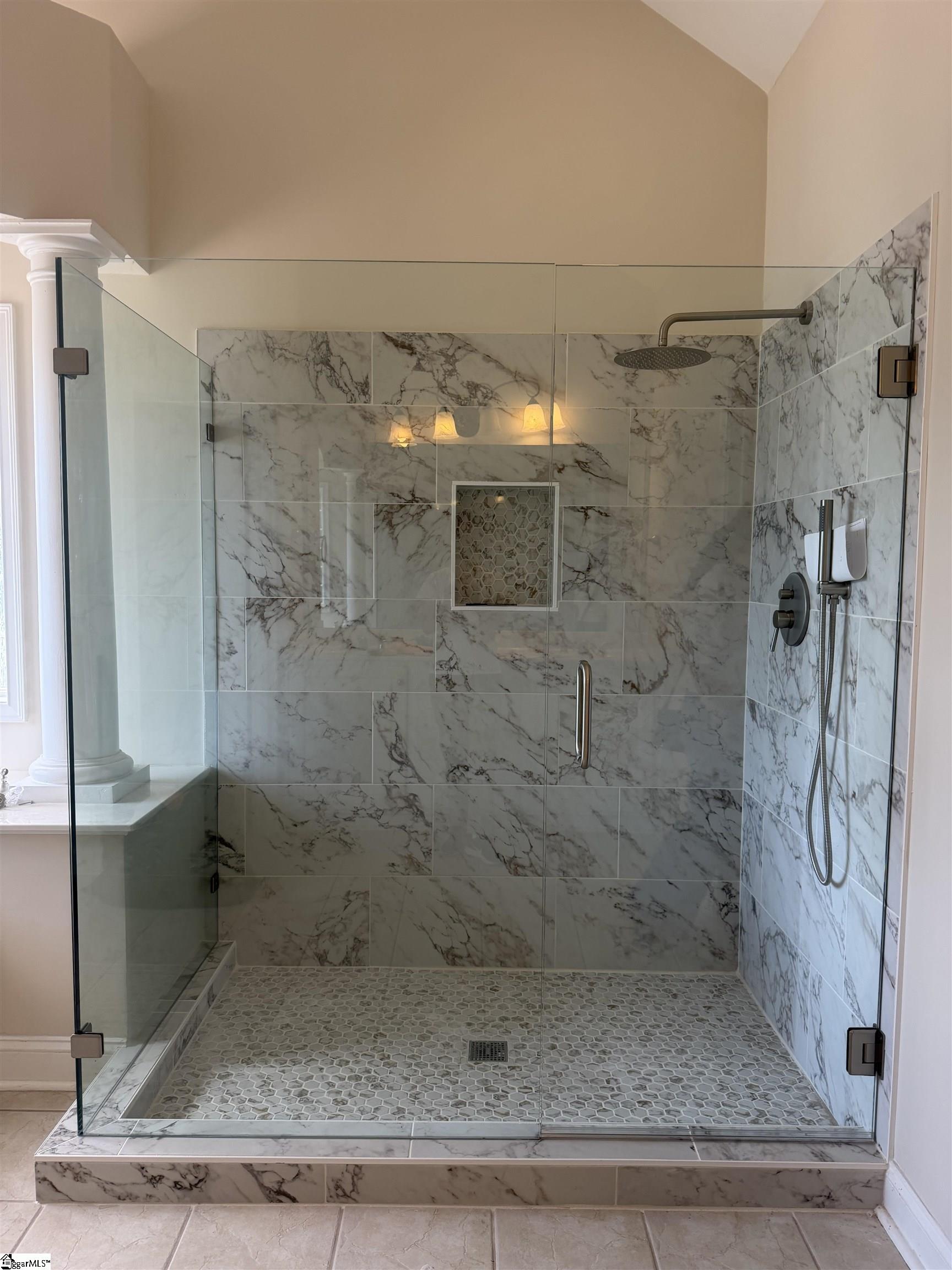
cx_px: 476
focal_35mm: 24
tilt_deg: -2.8
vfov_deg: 71.6
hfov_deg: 56.8
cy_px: 635
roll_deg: -1.1
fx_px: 880
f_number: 1.78
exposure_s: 1/120
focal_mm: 6.76
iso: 125
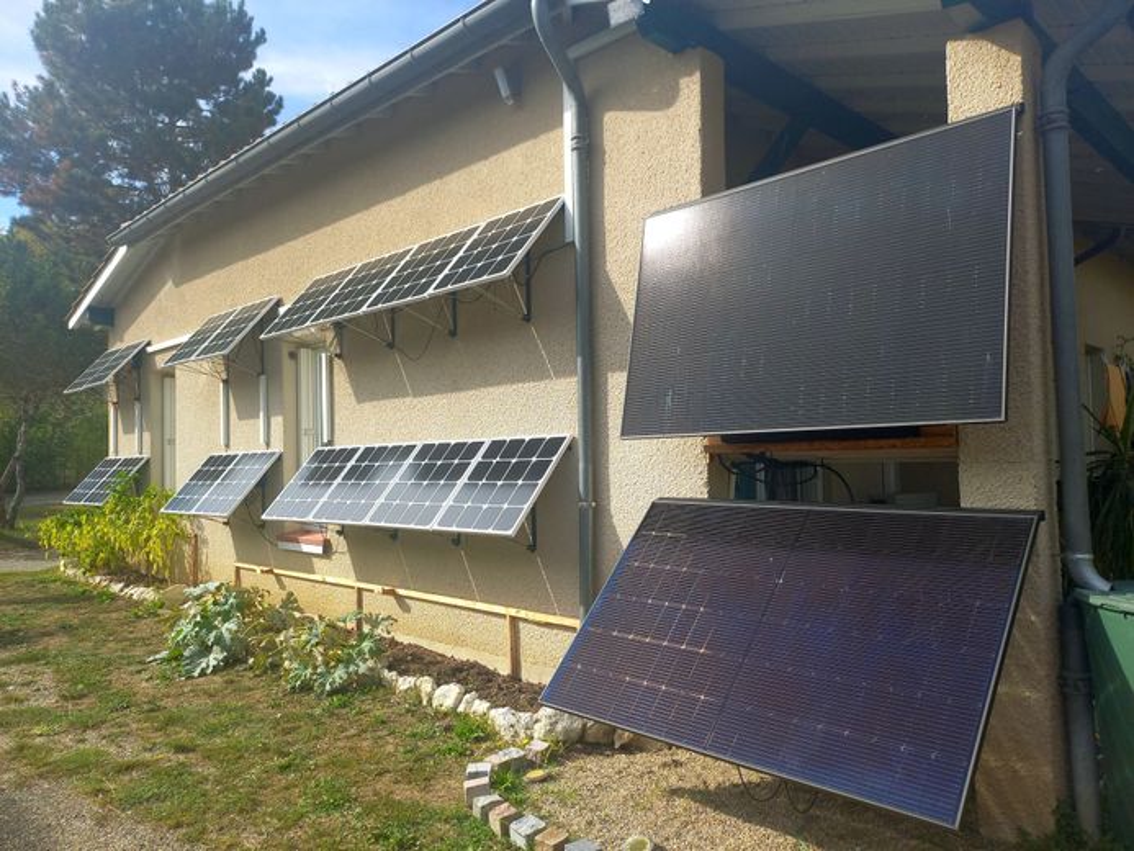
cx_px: 567
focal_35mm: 25
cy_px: 426
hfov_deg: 69.4
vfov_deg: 54.9
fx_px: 819
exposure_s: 1/624
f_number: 1.8
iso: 50
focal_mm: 4.65
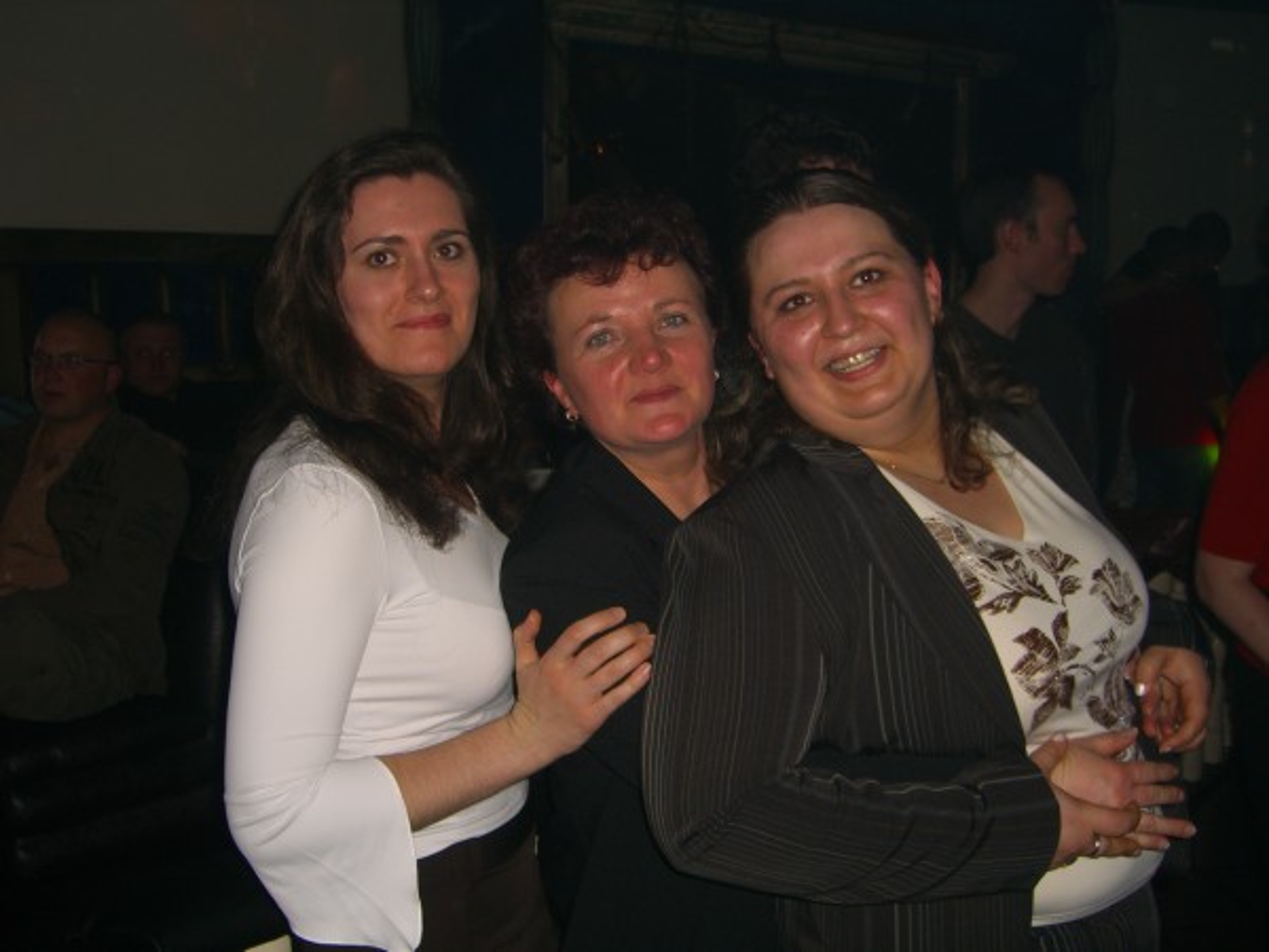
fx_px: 1393
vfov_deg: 37.7
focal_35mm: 38
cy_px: 476
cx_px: 634
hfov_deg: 49.0
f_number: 2.8
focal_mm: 7.9
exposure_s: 1/60
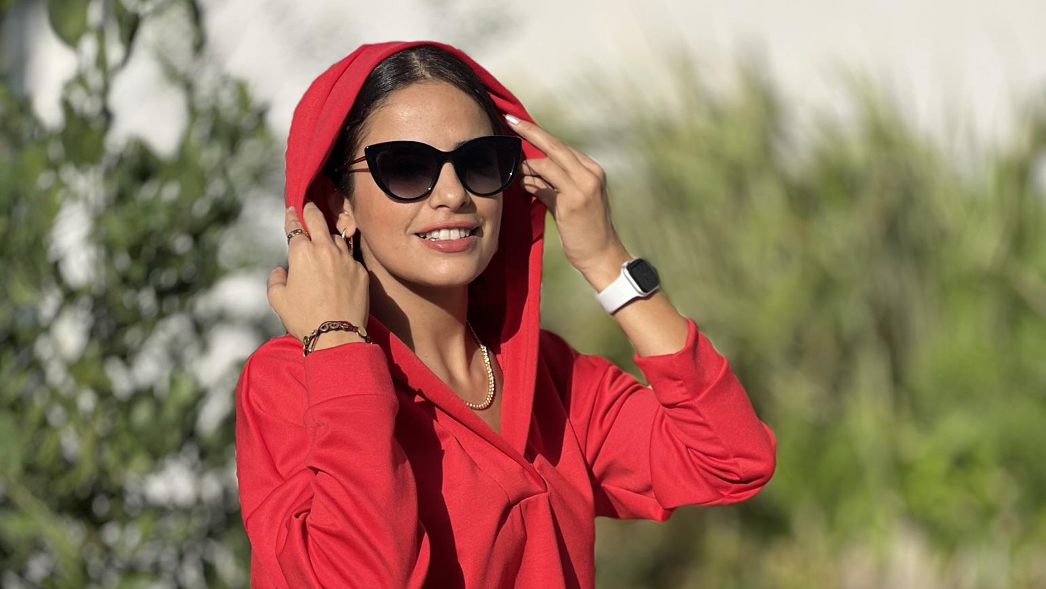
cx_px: 523
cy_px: 558
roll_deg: -1.2
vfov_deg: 10.7
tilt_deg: -7.0
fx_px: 3107
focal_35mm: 112
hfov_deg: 19.1
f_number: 2.8
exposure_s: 1/564
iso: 32
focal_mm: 9
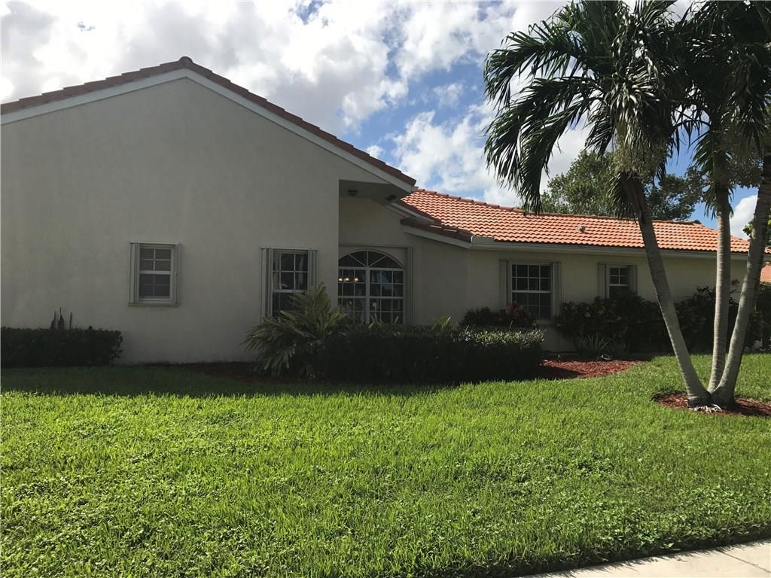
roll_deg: +0.4
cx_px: 386
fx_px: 624
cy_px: 289
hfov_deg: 63.4
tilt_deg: +2.4
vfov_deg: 49.7
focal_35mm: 28
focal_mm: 3.99
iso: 20
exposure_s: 1/3831
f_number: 1.8
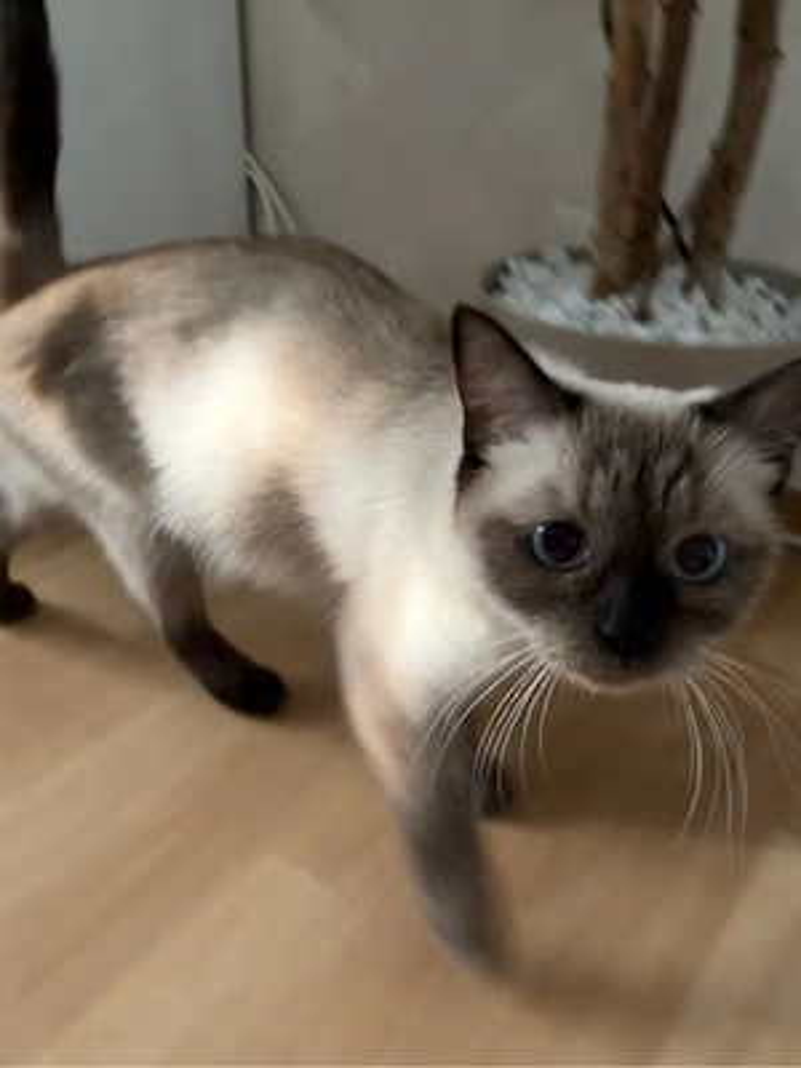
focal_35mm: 26
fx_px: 802
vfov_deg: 67.3
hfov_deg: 53.1
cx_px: 400
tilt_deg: -31.5
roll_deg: -2.1
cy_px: 534
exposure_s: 1/40
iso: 640
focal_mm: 5.96
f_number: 1.6
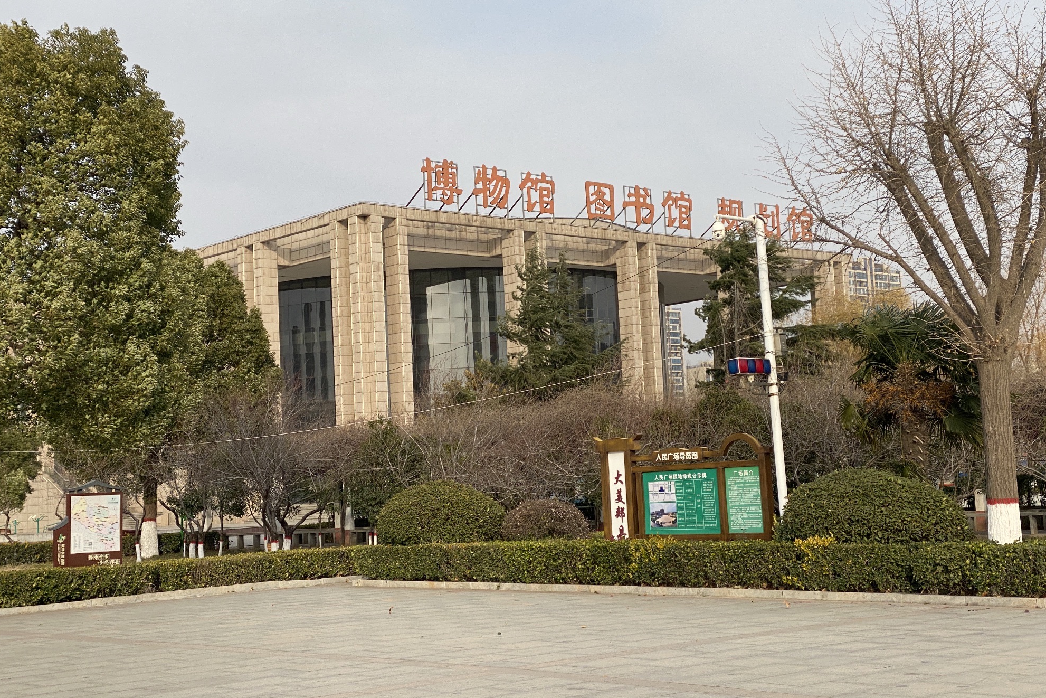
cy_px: 340
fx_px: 1598
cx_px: 516
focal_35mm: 55
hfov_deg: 36.2
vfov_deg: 24.6
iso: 20
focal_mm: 6
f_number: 2
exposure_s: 1/1043
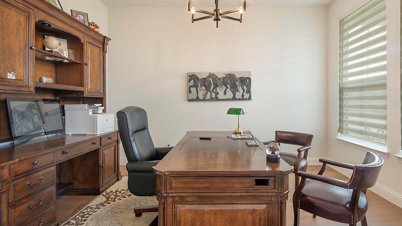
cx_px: 218
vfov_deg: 60.9
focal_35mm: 18
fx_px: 192
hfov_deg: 92.5
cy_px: 101
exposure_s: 1/3
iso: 100
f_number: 11
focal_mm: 10
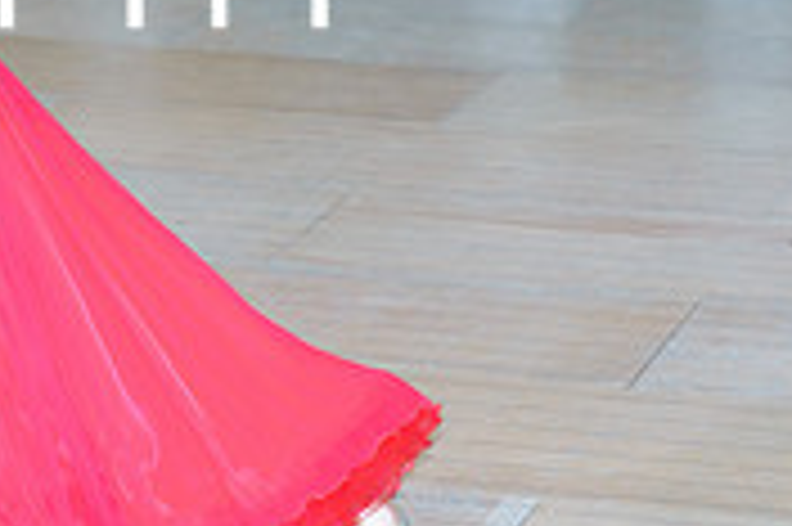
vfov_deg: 5.4
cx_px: -275
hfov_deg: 8.0
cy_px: -194
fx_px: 5583
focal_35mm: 254
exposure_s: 1/125
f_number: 2.8
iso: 400
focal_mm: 70
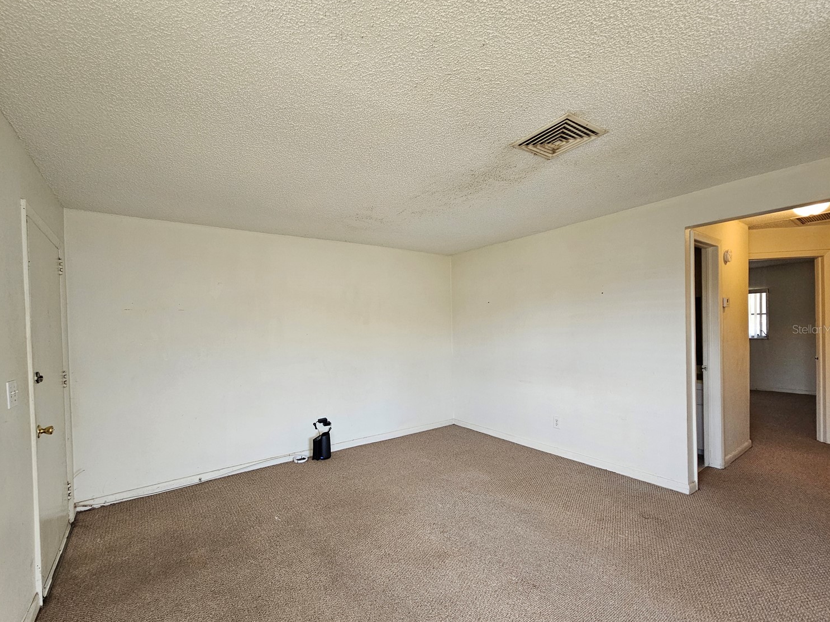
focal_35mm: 14
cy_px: 329
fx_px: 336
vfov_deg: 85.6
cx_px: 398
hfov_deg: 102.0
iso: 200
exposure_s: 1/60
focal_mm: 2.2
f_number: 2.2
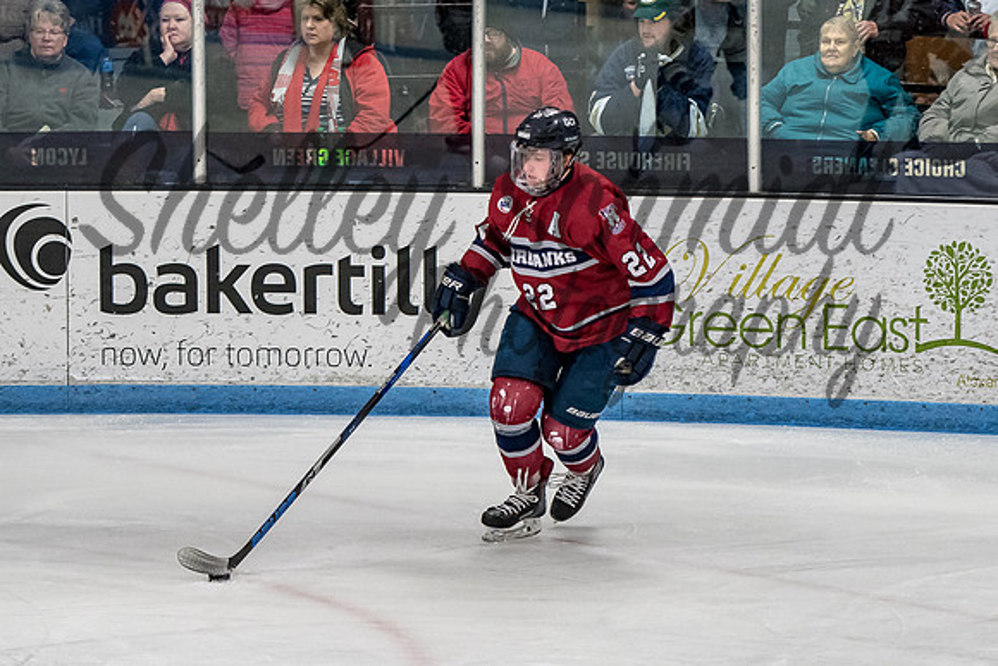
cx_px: 516
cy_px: 354
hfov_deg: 8.7
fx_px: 6574
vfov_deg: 5.8
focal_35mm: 237
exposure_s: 1/800
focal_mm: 120
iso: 1600
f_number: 3.2
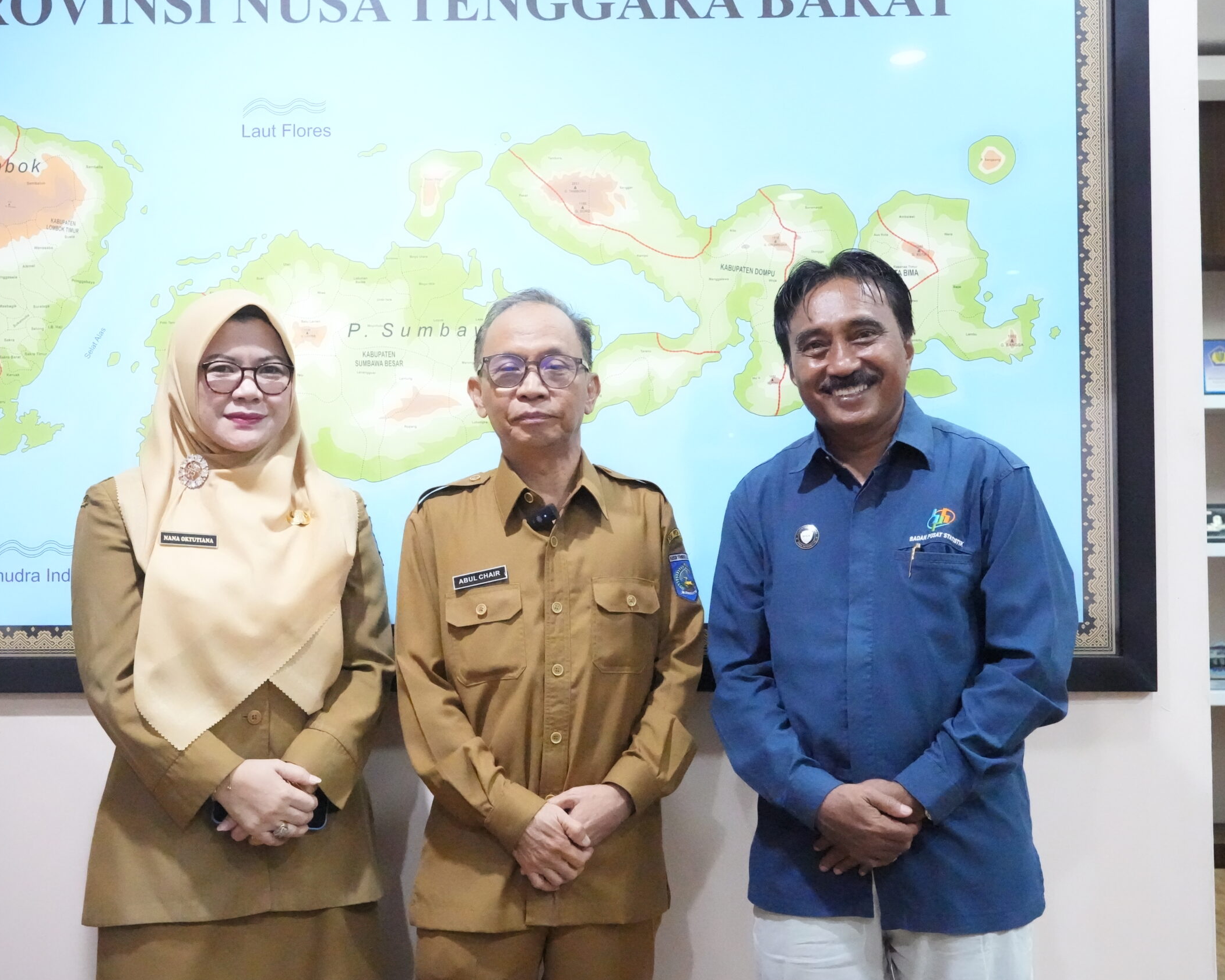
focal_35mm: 40
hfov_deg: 45.7
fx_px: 1450
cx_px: 554
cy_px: 493
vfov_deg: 37.3
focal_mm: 35
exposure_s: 1/160
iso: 51200
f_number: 6.3
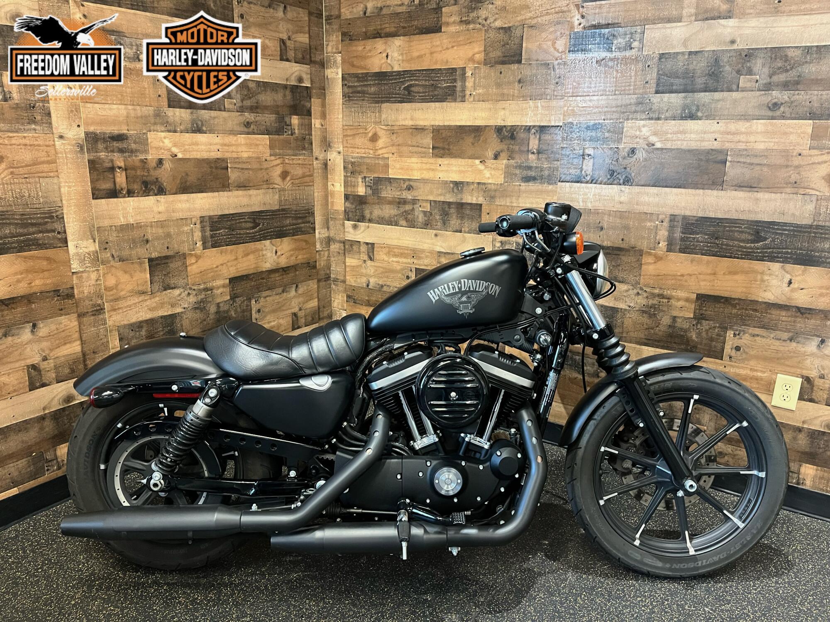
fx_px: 623
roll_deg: -1.1
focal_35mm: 26
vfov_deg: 53.1
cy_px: 311
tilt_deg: -16.3
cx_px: 415
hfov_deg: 67.3
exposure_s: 1/60
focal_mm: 5.1
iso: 500
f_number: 1.6
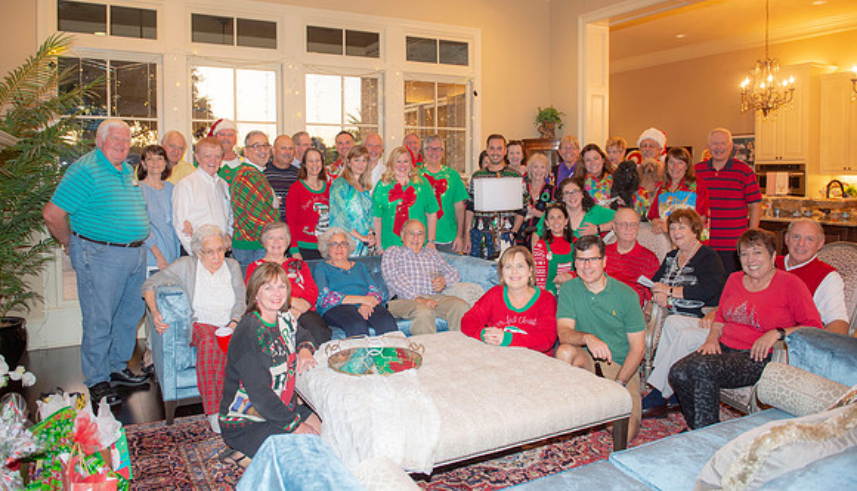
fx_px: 603
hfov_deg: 70.8
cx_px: 410
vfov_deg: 44.1
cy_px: 203
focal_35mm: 26
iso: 800
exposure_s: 1/60
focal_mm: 24
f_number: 3.5
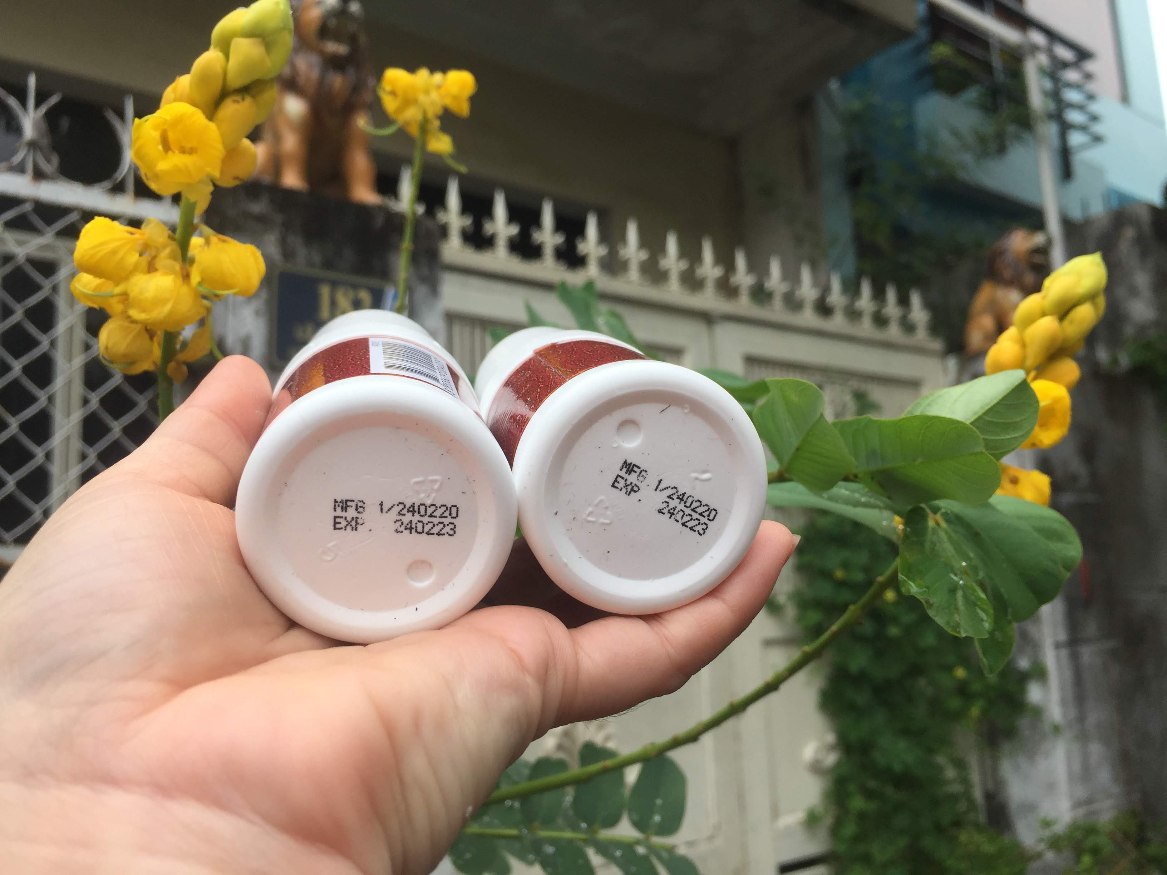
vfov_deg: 48.2
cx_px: 584
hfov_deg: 61.7
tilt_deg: +11.2
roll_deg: +0.7
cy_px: 438
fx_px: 978
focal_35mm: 29
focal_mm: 4.15
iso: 32
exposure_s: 1/879
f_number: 2.2
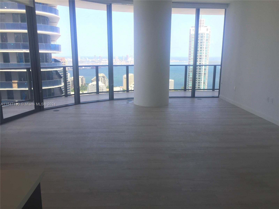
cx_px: 140
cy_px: 104
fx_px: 234
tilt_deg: -9.2
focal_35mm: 29
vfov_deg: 48.2
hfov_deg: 61.7
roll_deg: +0.5
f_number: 2.2
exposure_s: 1/173
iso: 32
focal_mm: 4.15
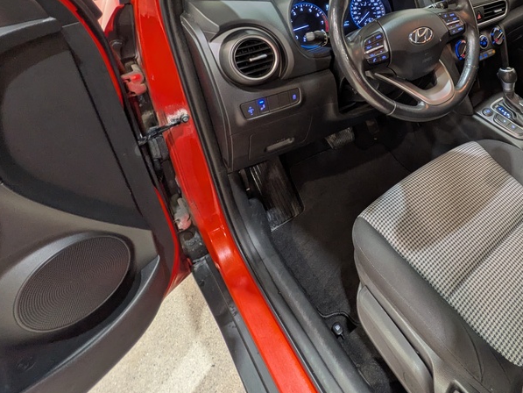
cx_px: 426
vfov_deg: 54.1
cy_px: 96
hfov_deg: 64.6
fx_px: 363
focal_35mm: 24
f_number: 2.2
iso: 70
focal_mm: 1.83
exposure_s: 1/30
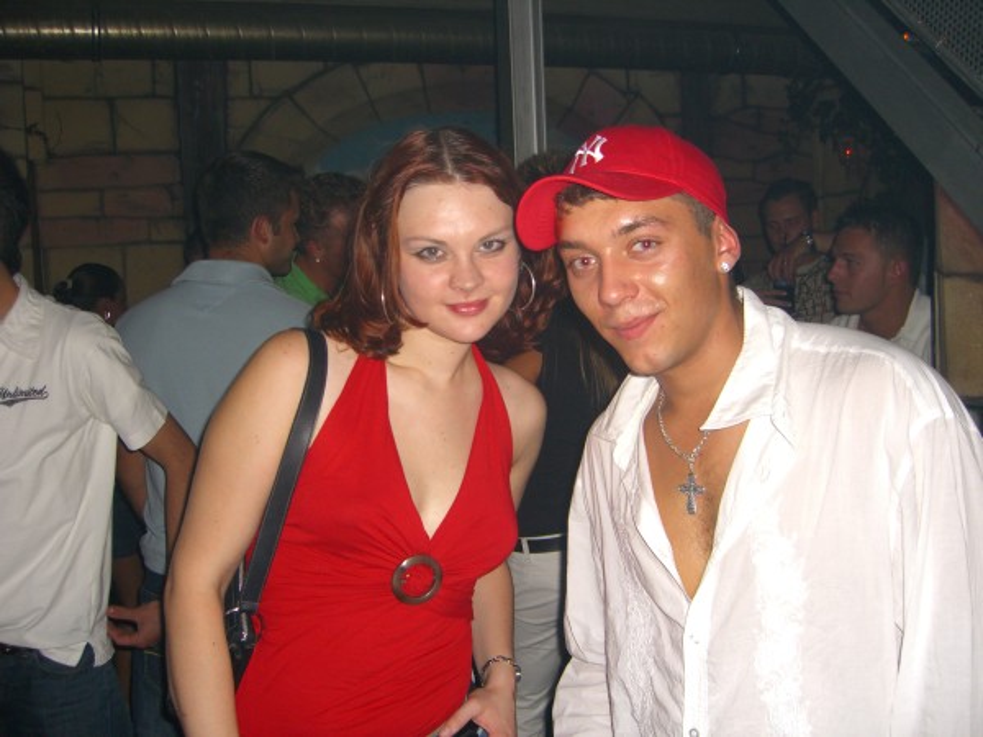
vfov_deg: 37.7
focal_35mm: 38
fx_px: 1079
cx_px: 492
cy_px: 368
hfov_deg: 49.0
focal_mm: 7.9
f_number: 2.8
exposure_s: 1/60
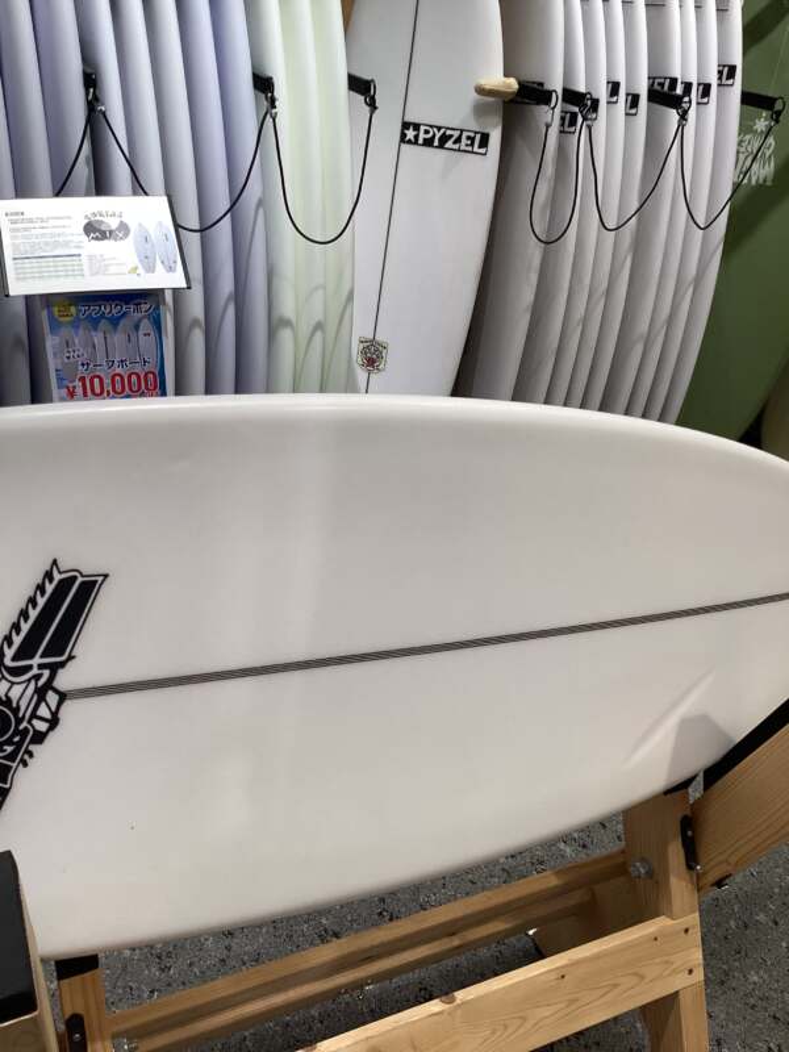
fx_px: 942
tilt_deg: -29.0
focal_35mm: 31
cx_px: 394
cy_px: 526
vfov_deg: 58.4
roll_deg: -6.1
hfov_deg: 45.4
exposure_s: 1/60
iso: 50
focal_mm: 3.3
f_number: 2.4
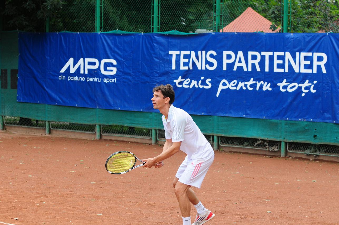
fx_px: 988
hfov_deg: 19.5
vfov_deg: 13.0
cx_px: 170
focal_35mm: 105
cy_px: 112
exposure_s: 1/1250
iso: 640
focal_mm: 70
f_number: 5
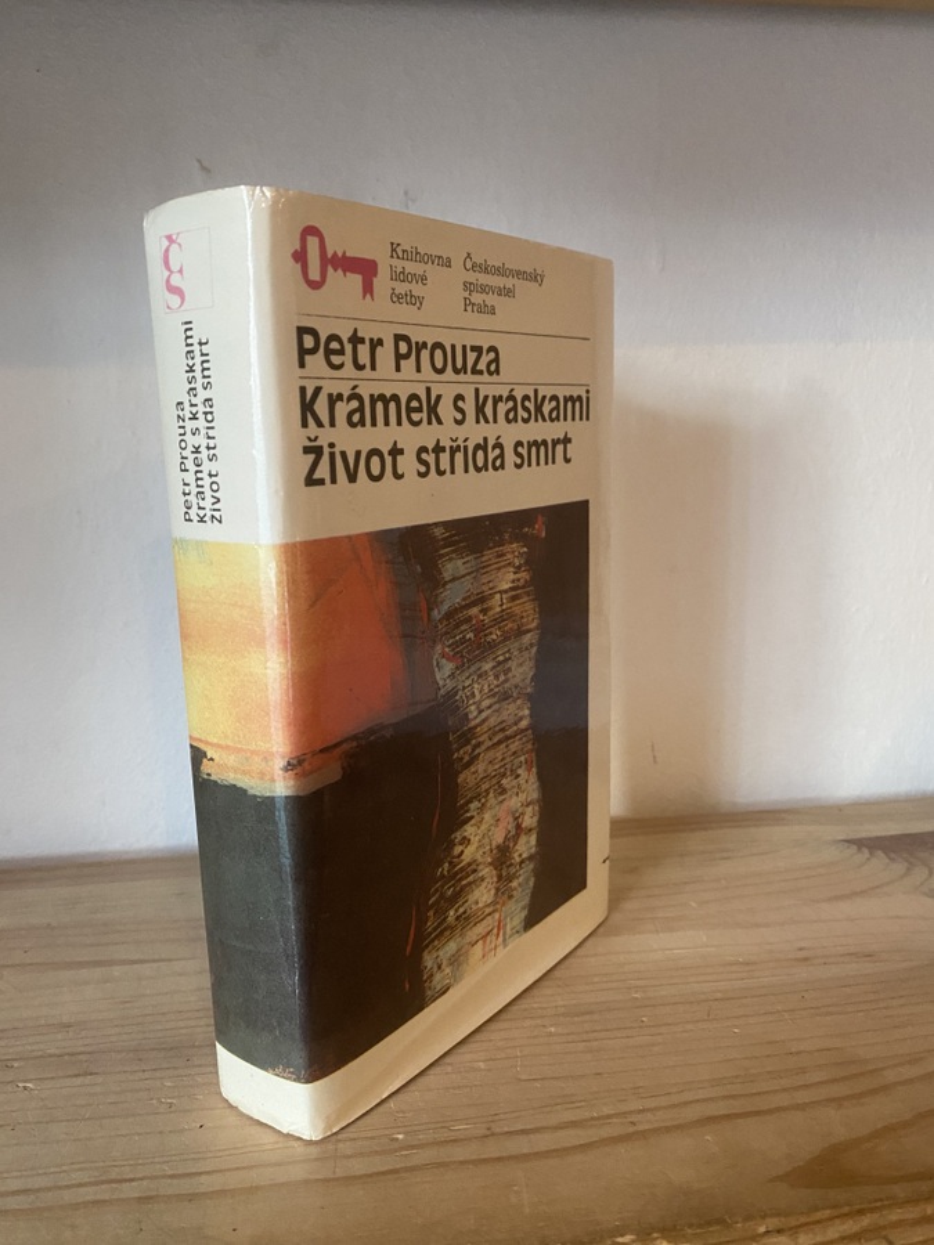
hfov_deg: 53.1
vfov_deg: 67.3
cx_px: 467
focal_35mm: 26
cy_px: 622
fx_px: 935
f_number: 1.8
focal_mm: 4.25
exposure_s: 1/50
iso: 400
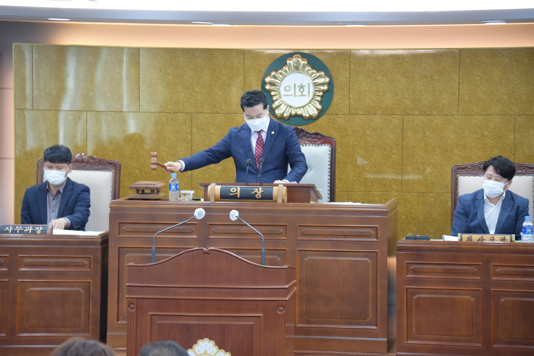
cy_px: 178
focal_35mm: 145
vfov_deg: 9.5
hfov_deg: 14.1
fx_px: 2152
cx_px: 267
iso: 7200
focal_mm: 145
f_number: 5.6
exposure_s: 1/400
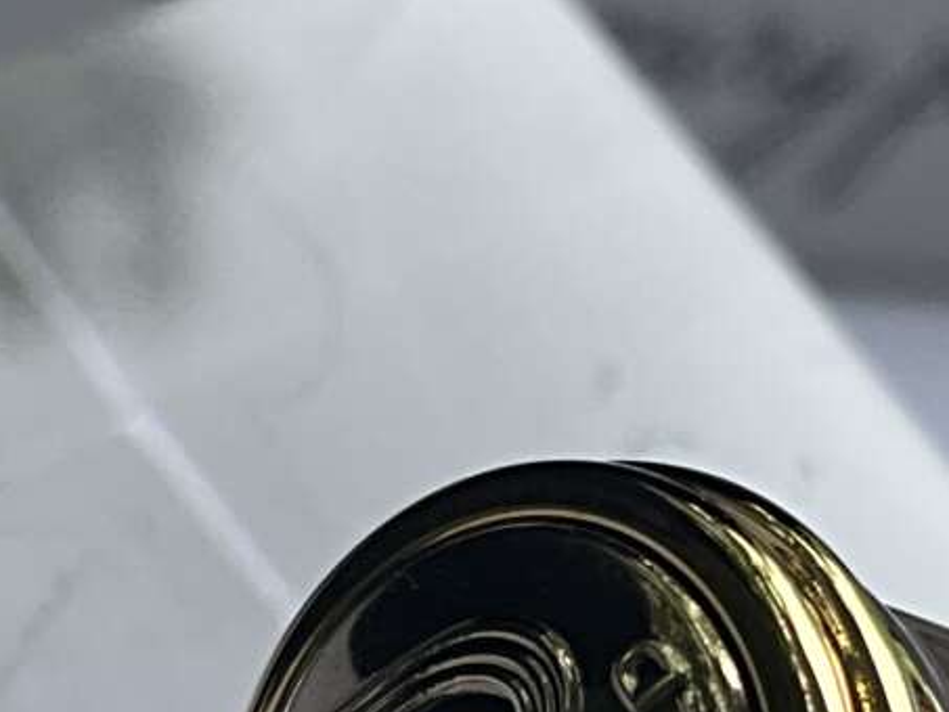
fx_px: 4497
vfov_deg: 9.0
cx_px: 754
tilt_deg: -45.8
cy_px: 833
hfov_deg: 12.0
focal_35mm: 164
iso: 25
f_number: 1.8
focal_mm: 3
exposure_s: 1/375
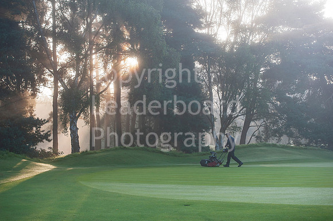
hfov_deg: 28.9
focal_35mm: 70
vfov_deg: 19.4
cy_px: 110
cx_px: 166
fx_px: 647
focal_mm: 70
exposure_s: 1/400
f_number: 4.5
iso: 320
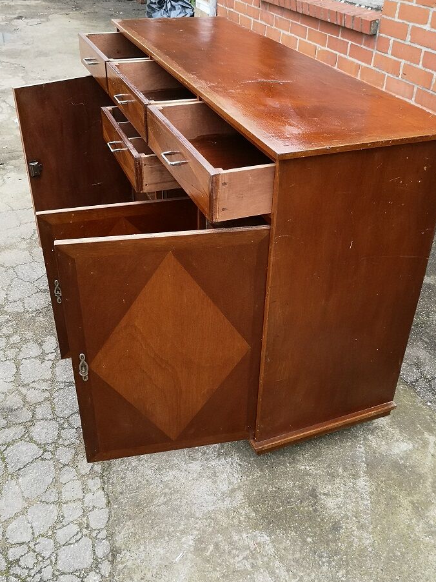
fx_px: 554
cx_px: 230
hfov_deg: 42.9
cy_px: 276
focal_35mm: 33
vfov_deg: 55.3
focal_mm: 3.95
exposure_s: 1/100
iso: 80
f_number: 1.8
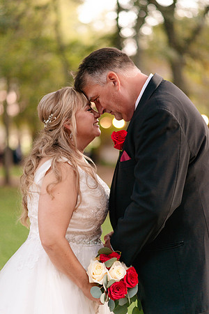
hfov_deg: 16.1
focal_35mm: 85
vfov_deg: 23.9
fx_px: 740
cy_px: 157
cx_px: 104
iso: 800
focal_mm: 85
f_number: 1.8
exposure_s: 1/125
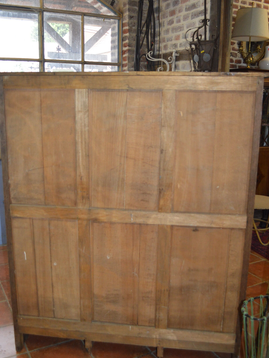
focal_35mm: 35
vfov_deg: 52.6
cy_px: 176
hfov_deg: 40.7
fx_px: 363
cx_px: 127
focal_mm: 20
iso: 800
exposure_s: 1/60
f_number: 3.8
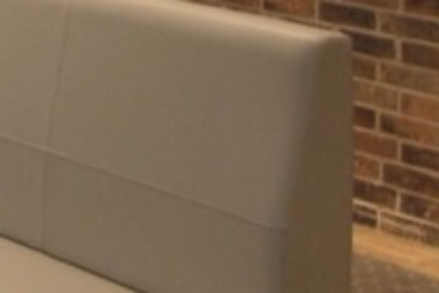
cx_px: -623
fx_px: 1904
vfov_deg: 8.4
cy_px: -250
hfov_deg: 11.0
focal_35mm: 156
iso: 200
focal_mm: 18
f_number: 3.5
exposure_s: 1/50
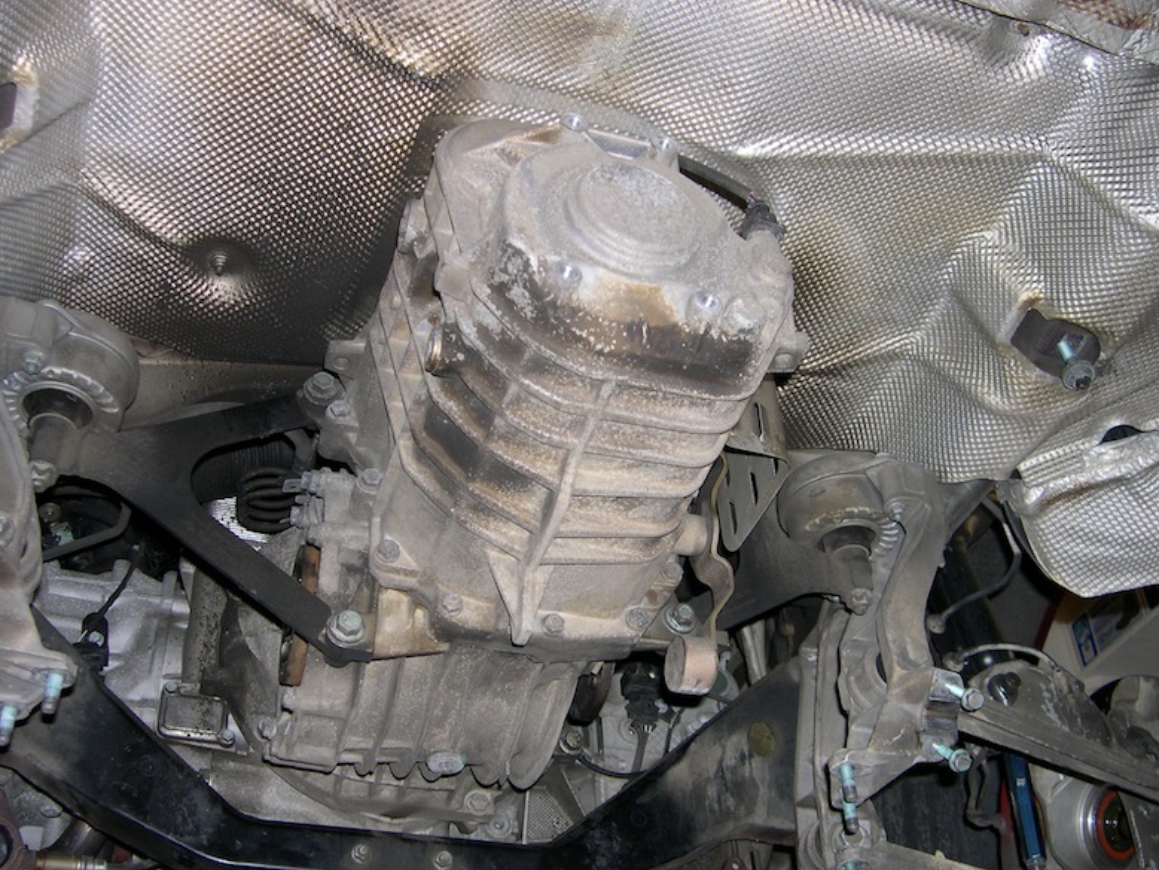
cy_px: 439
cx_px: 586
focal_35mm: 39
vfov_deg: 36.8
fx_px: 1306
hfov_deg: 47.8
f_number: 2.8
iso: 100
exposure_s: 1/60
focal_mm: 8
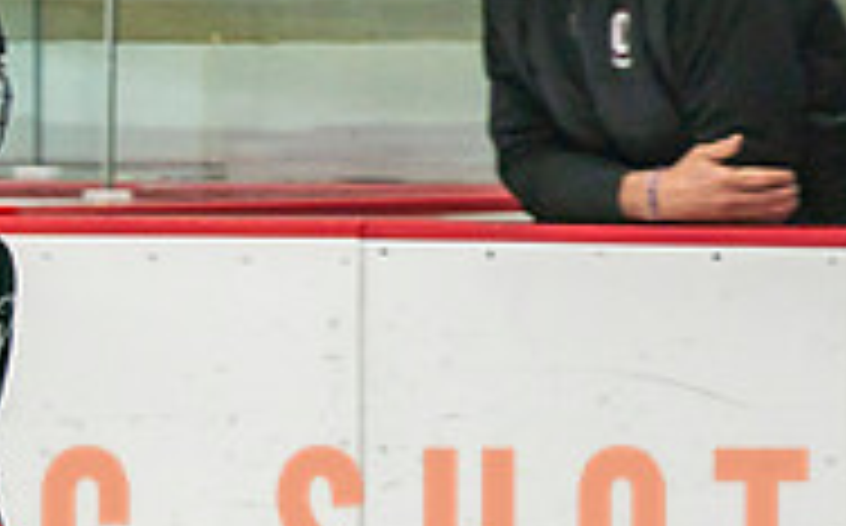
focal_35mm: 1233
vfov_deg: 1.1
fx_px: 28394
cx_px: -499
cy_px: 878
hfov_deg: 1.7
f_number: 2.8
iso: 500
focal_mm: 200
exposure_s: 1/640
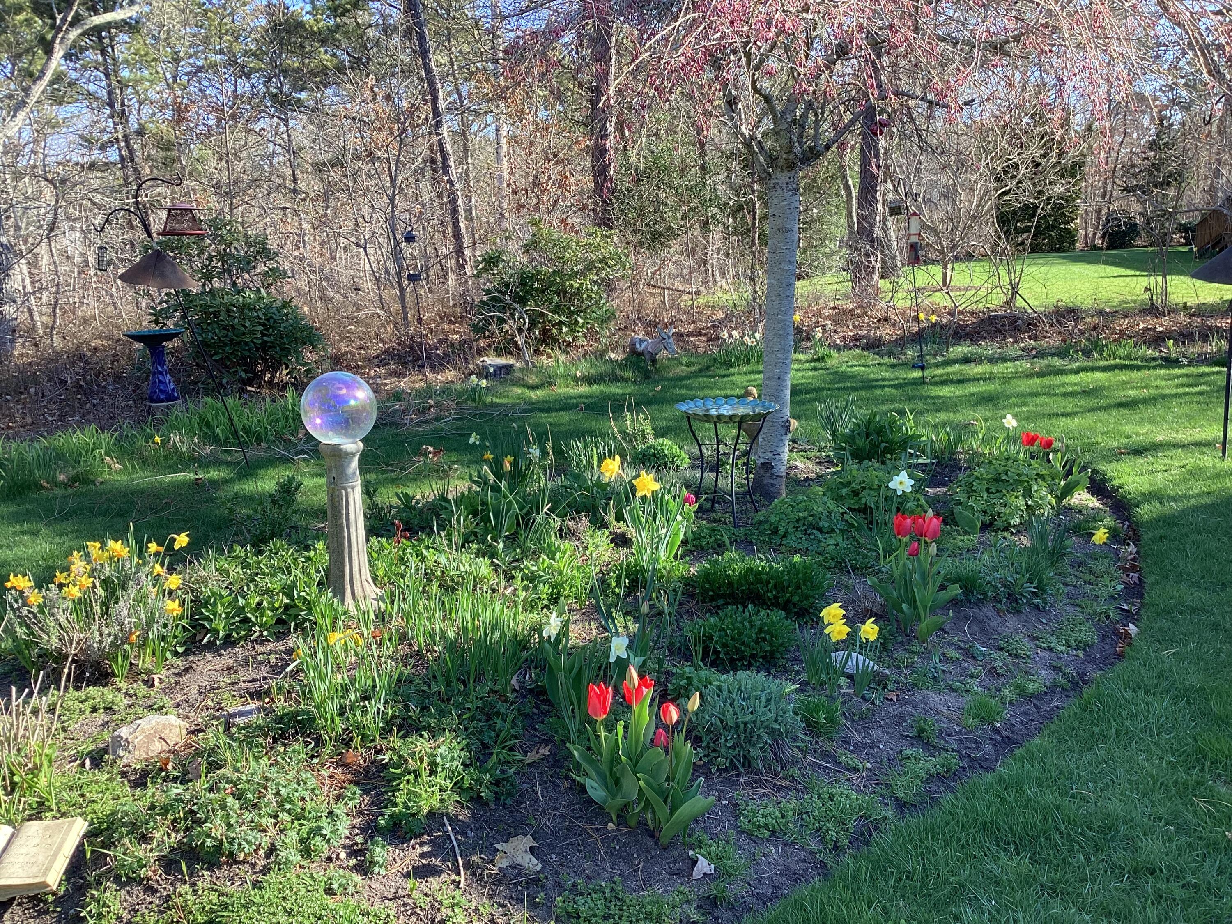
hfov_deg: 58.4
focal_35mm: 31
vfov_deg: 45.4
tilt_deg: -11.9
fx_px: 1103
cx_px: 616
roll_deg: +1.3
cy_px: 462
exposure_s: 1/125
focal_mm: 3.3
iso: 25
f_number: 2.4
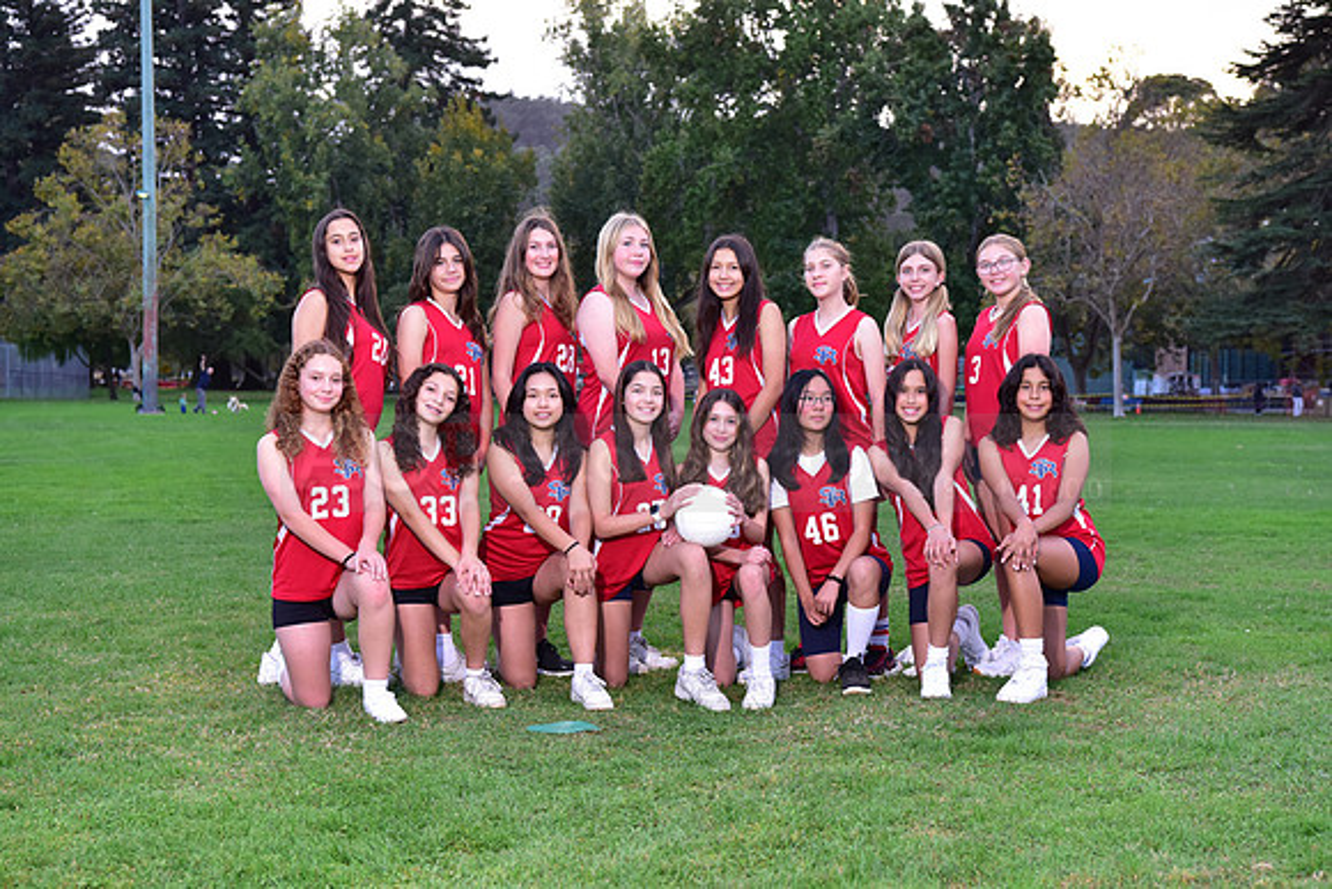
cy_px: 444
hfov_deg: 34.5
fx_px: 2146
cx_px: 666
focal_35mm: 58
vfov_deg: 23.4
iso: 800
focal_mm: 58
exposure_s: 1/200
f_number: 5.6
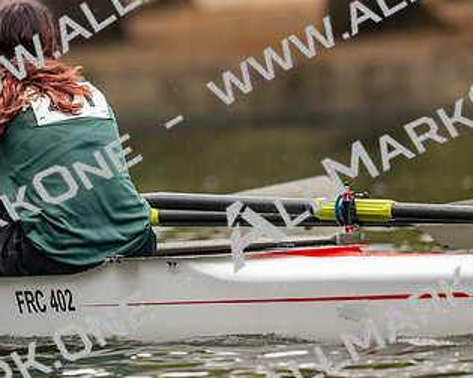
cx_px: 98
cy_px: 130
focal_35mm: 692
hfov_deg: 2.8
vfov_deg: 2.2
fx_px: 9687
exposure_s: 1/2500
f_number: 4.5
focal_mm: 400
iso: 3200
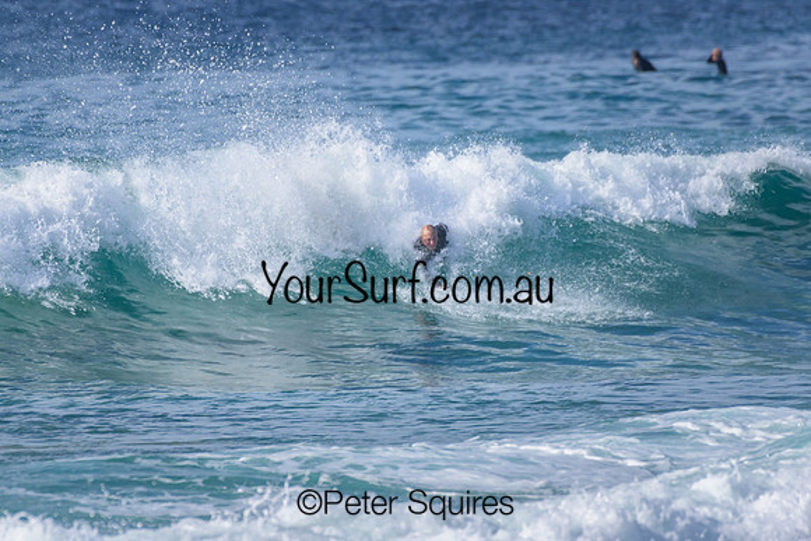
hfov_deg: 2.1
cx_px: 406
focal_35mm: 1000
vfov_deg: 1.4
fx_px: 22532
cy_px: 270
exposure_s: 1/2000
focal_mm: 1000
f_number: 11
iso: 800
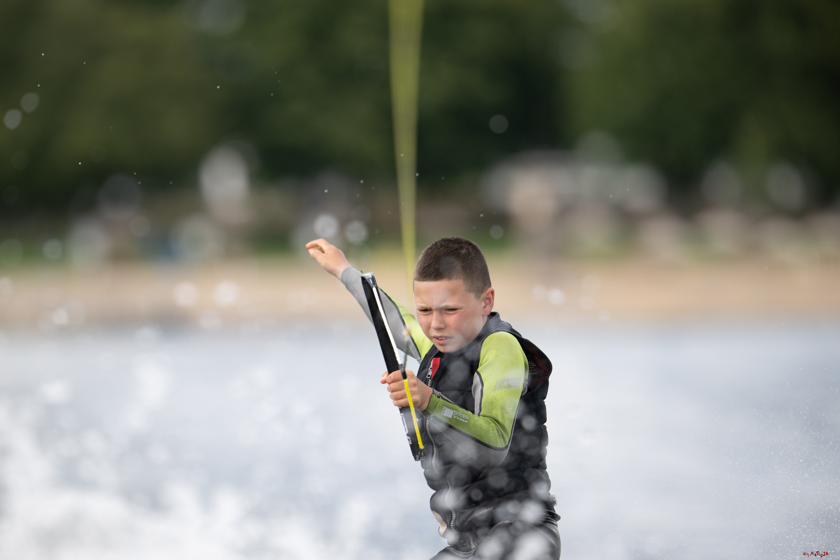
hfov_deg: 5.2
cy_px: 280
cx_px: 420
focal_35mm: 400
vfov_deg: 3.4
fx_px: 9333
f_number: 4
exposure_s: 1/2000
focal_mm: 400
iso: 320
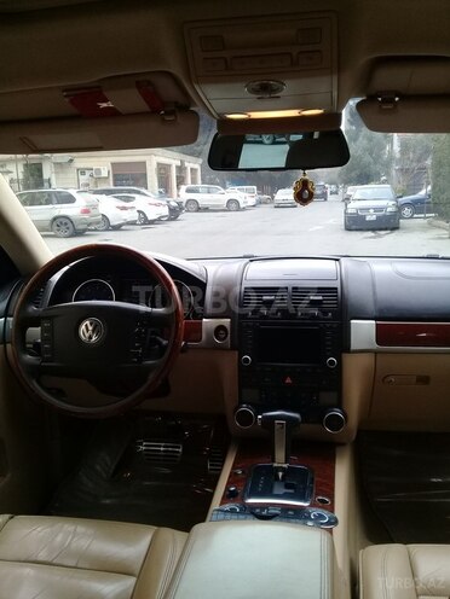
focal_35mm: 31
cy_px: 300
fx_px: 537
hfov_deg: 45.4
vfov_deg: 58.4
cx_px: 225
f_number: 2.2
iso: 64
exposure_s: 1/100
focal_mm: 3.3
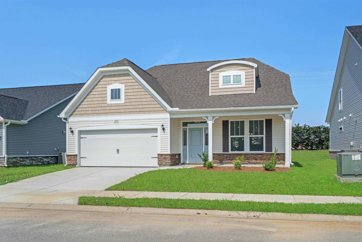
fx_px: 302
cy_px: 121
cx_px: 181
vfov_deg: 43.6
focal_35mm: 30
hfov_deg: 61.9
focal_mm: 30
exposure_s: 1/250
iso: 160
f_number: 8
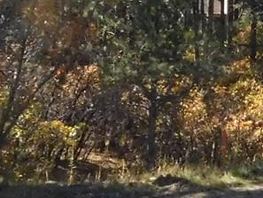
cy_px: -102
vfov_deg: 11.5
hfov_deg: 15.7
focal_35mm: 124
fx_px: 942
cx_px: 234
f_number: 6
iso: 800
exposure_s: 1/800
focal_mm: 4
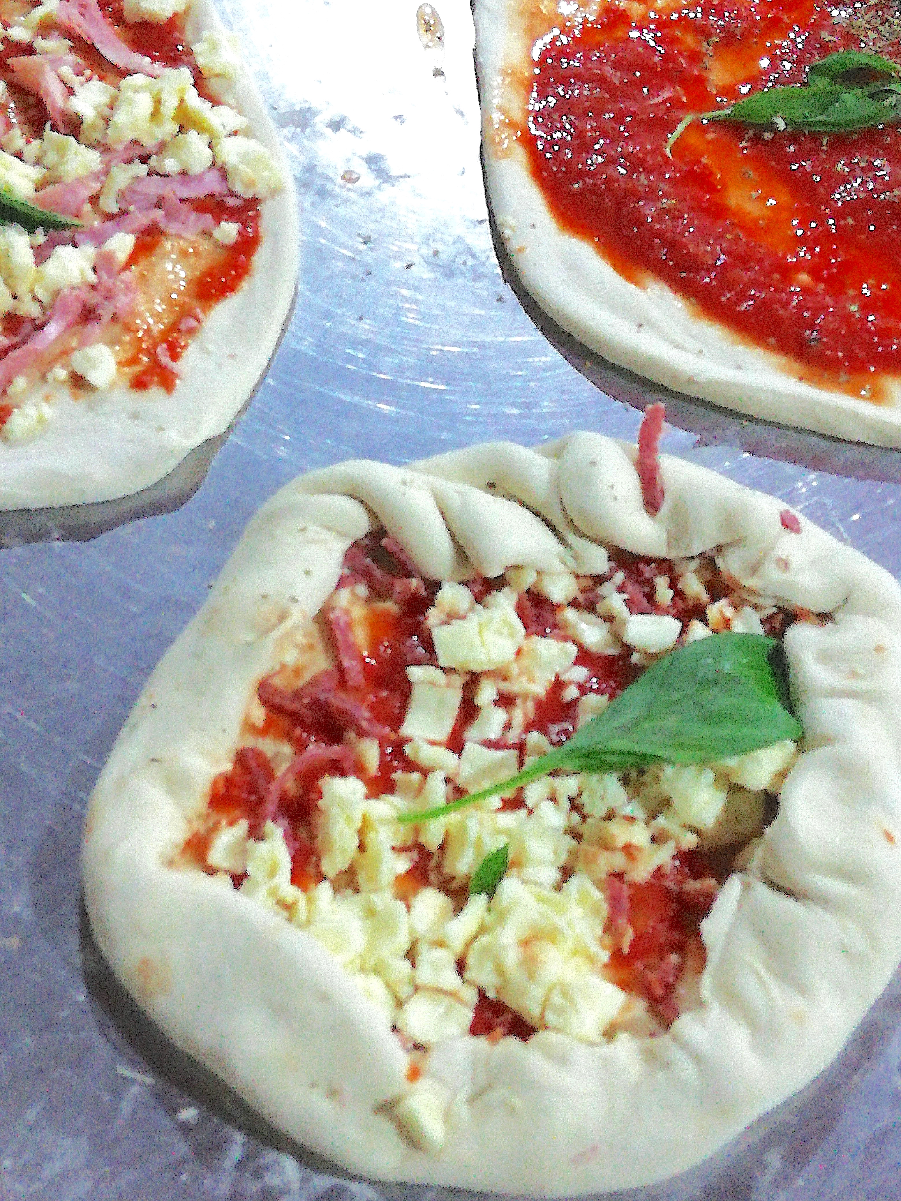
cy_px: 600
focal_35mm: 59
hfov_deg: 24.8
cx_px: 450
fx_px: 2048
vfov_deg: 32.7
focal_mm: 3.46
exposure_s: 1/16.7
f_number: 2.2
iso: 400
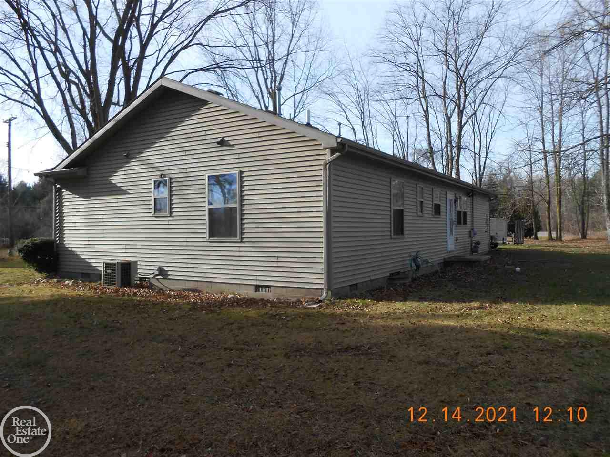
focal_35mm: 26
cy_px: 228
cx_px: 305
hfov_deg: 67.3
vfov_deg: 53.1
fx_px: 458
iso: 80
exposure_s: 1/500
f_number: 3.5
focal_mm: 4.6
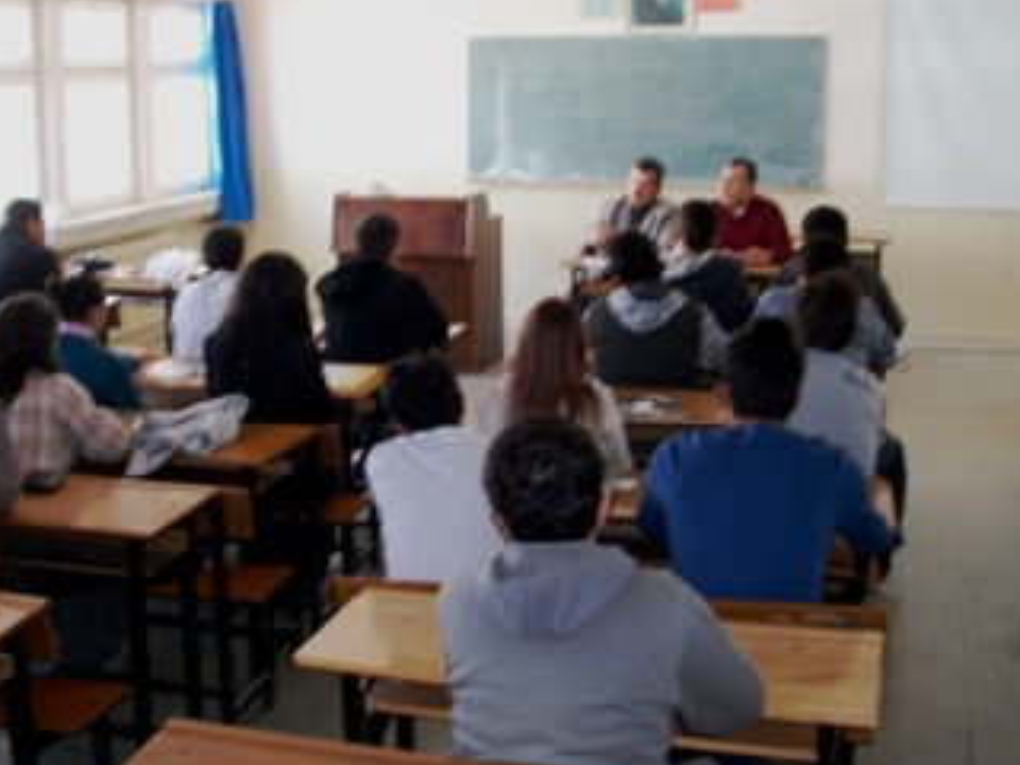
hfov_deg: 38.8
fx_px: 1444
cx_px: 427
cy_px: 398
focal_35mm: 49
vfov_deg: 29.7
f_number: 3.1
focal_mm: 6.3
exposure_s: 1/30
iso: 160
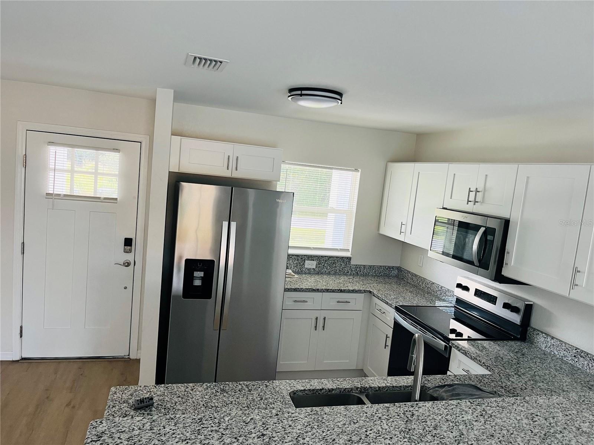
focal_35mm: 26
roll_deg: -5.2
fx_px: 446
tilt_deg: -7.3
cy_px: 222
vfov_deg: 53.1
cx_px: 297
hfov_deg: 67.3
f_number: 1.6
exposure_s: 1/66
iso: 125
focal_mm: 5.1
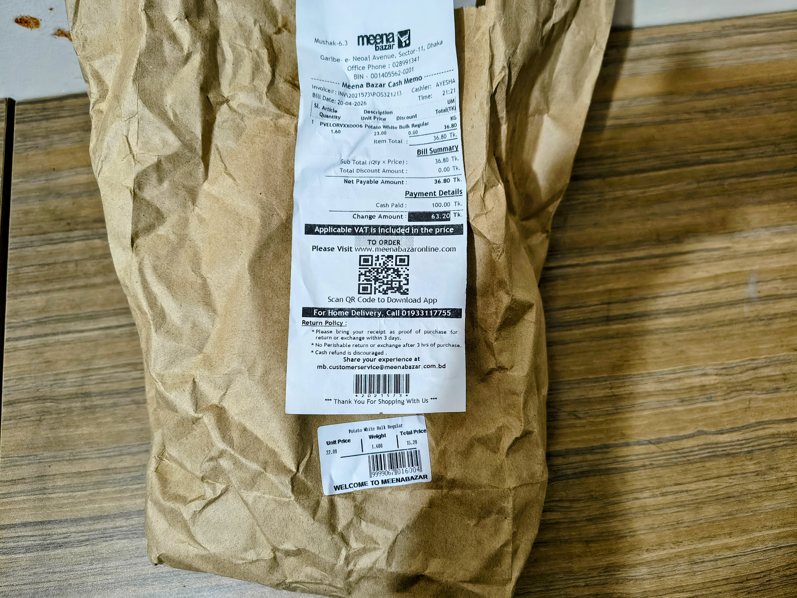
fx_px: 553
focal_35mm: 24
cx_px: 398
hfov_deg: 71.6
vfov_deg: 56.8
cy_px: 299
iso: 1489
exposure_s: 1/50
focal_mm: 5.56
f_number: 1.8
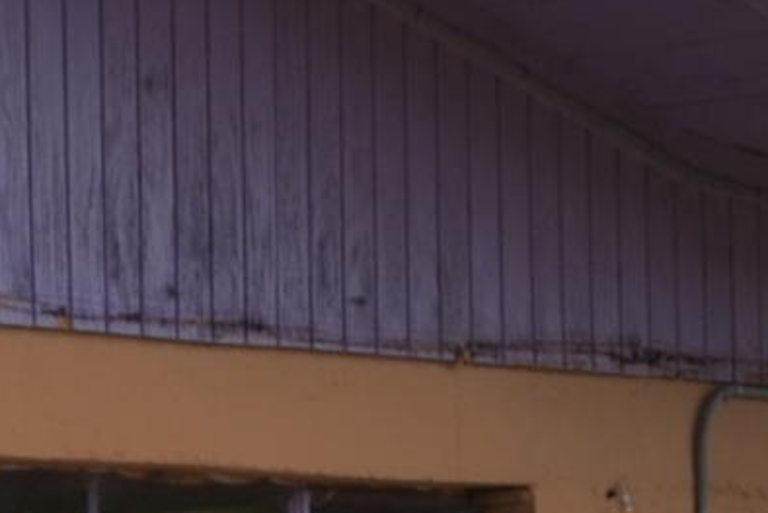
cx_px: -1836
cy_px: 886
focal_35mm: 263
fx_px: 5608
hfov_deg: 6.8
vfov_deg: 5.2
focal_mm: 23
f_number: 9
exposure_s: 1/200
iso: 100
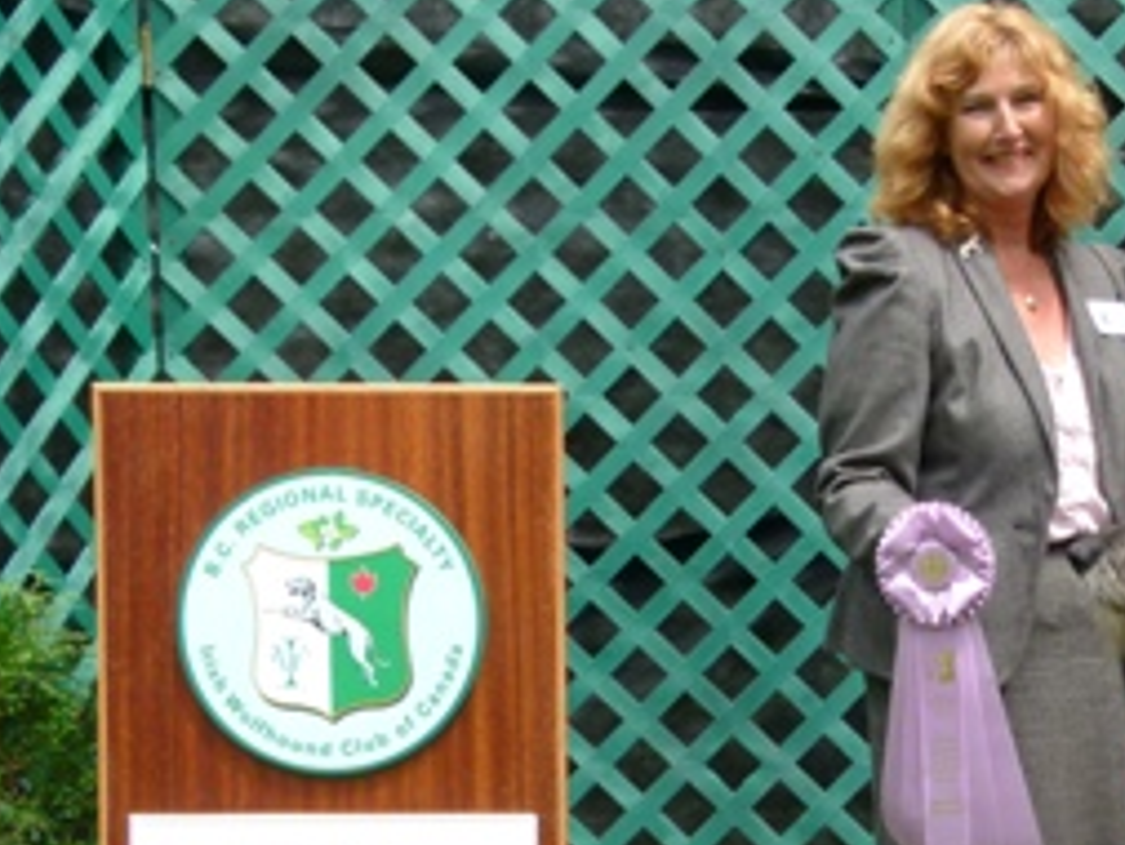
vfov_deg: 16.8
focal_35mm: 86
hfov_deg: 22.3
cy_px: 876
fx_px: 2796
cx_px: 969
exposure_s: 1/500
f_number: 3
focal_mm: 6.1
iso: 100
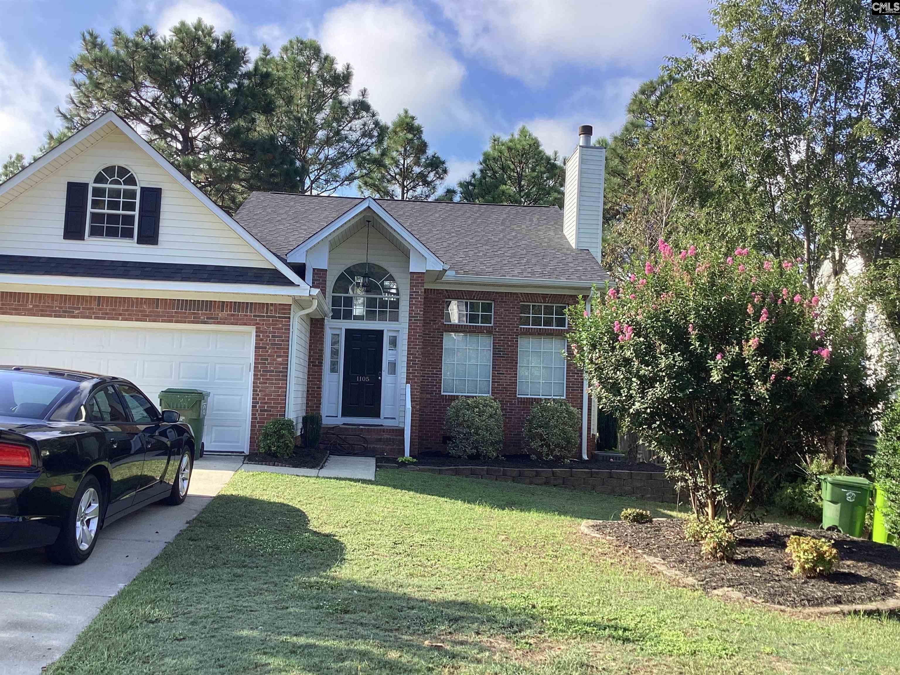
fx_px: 806
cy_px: 338
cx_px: 450
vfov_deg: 45.4
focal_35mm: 31
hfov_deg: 58.4
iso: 25
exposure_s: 1/354
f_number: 2.4
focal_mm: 3.3
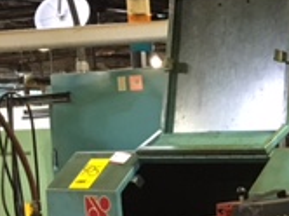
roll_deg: +2.5
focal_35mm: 112
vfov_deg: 12.7
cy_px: 284
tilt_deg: -9.9
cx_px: 388
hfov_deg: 16.5
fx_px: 934
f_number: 2.2
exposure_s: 1/20
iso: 200
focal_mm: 4.15
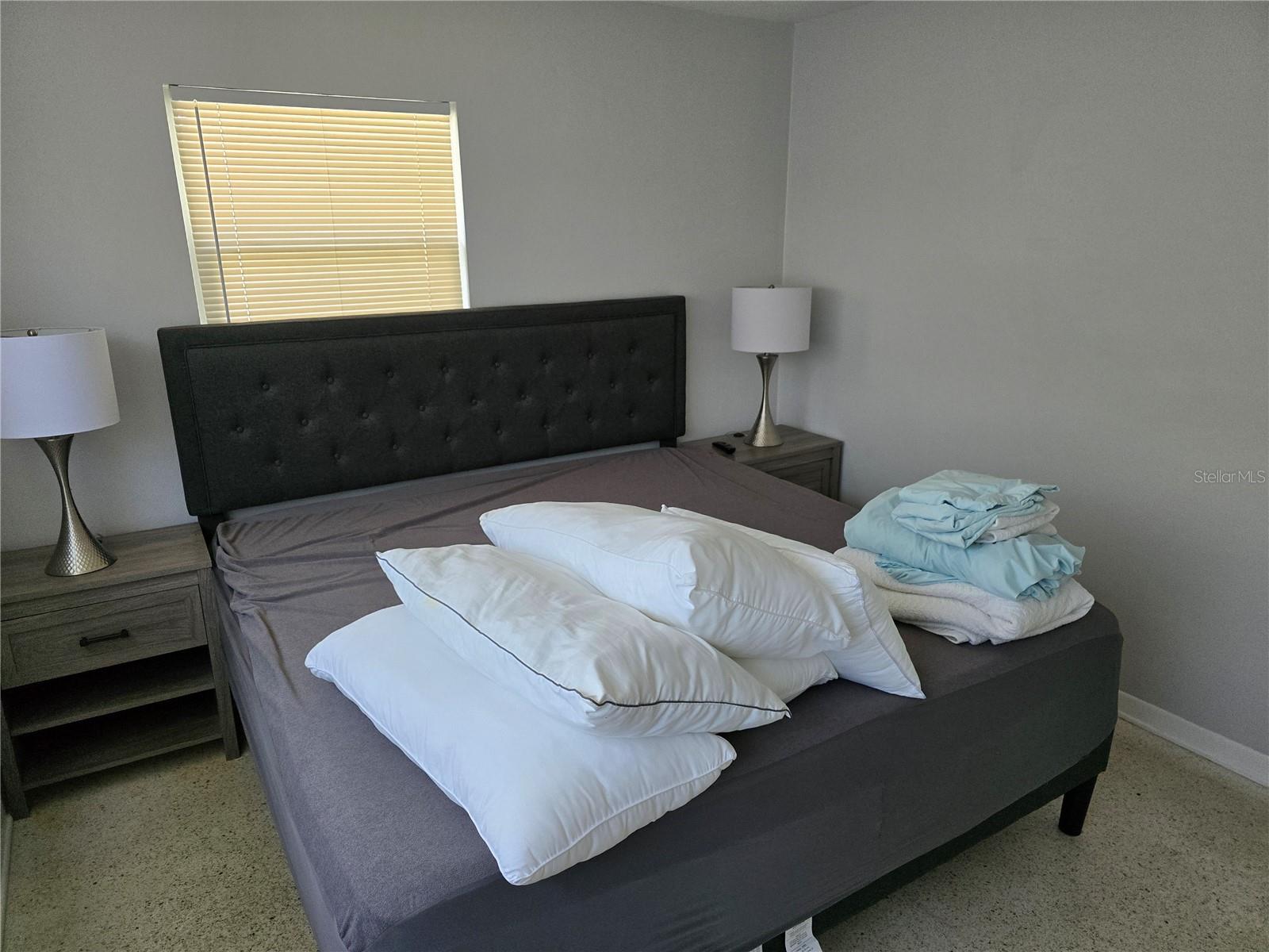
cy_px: 476
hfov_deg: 73.9
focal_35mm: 23
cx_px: 634
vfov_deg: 58.9
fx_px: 843
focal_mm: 6.3
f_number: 1.7
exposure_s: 1/180
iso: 160
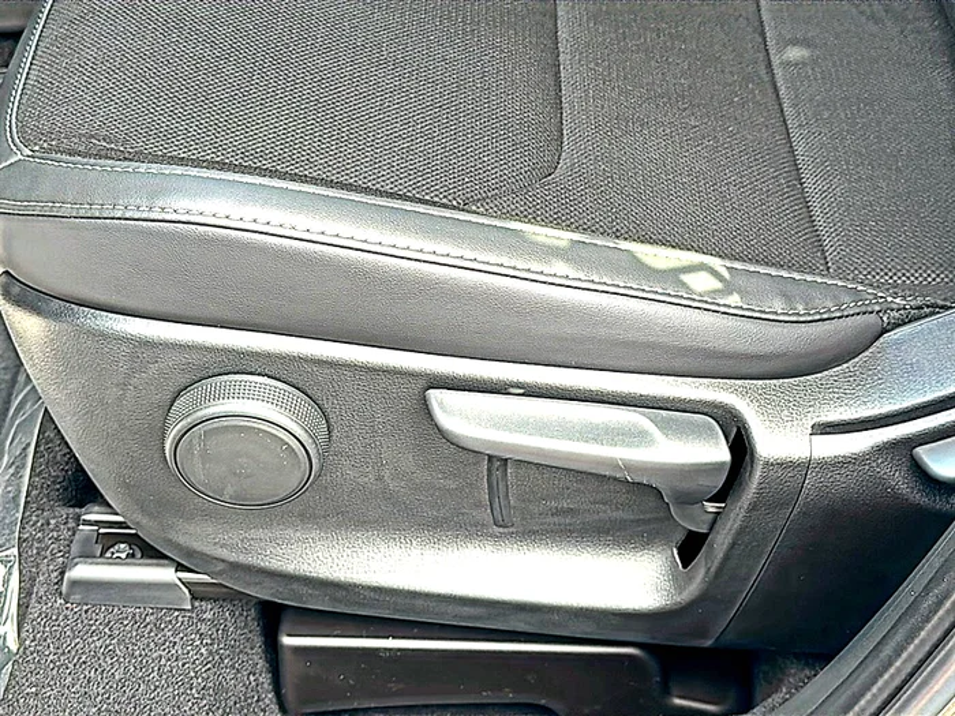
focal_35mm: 43
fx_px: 1186
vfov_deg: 33.6
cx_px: 478
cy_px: 358
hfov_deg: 43.9
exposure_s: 1/130
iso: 64
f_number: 1.78
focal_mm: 6.86
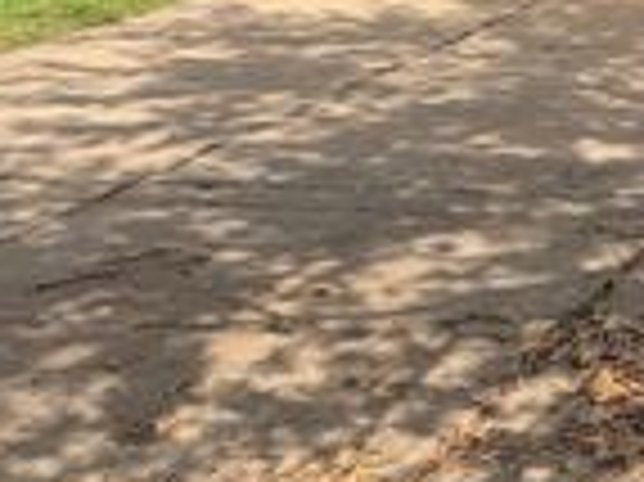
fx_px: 1561
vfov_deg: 16.3
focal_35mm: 84
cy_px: -205
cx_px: 1049
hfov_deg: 19.4
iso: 80
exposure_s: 1/4975
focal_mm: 6.76
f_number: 1.78
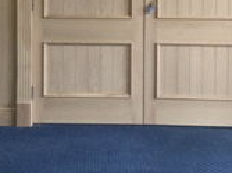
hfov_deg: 20.8
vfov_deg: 15.2
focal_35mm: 94
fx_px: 630
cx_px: 75
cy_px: -26
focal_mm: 4.28
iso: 320
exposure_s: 1/20
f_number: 2.4
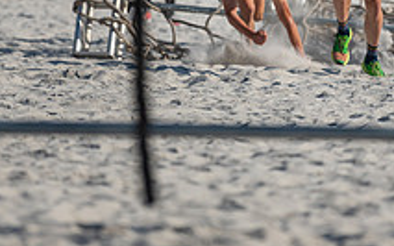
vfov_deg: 2.2
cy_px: -66
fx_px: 6323
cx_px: 241
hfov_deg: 3.6
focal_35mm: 589
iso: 360
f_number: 2.8
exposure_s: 1/4000
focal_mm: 200
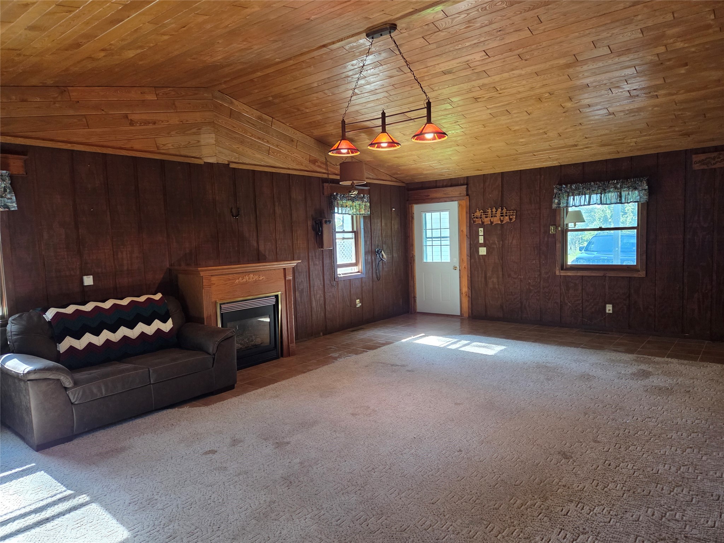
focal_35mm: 23
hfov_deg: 73.9
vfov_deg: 58.9
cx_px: 362
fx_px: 481
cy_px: 272
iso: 640
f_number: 1.8
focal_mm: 5.4
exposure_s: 1/120
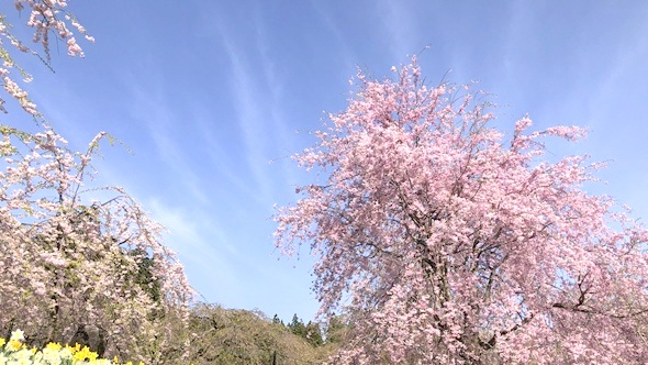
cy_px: 243
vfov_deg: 37.4
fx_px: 533
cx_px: 328
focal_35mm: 31
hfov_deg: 62.6
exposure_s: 1/2404
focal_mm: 3.99
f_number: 1.8
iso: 20
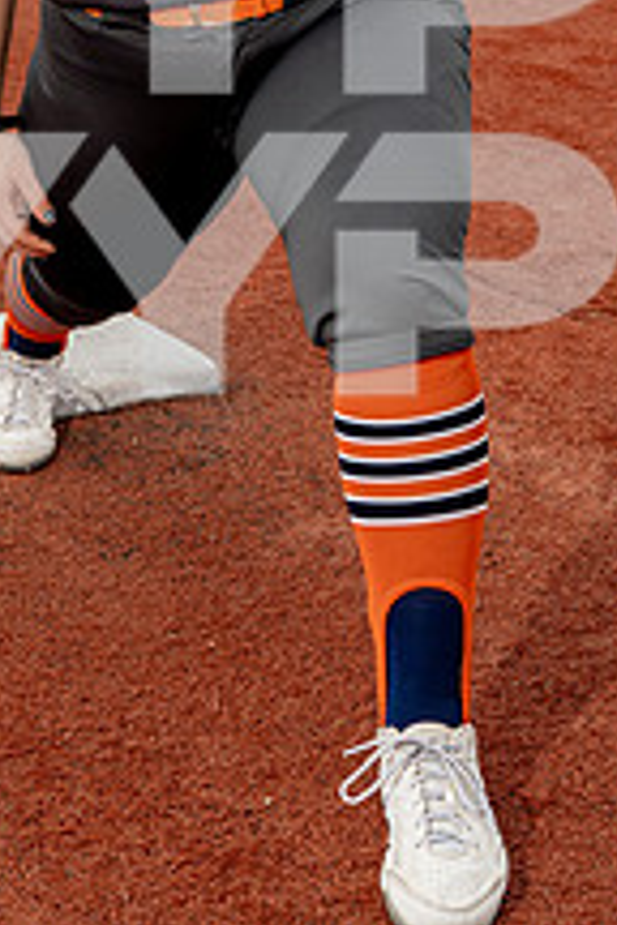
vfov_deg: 26.0
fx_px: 1877
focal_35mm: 73
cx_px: 296
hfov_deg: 18.7
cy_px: -34
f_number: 8
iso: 125
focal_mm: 35
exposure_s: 1/250
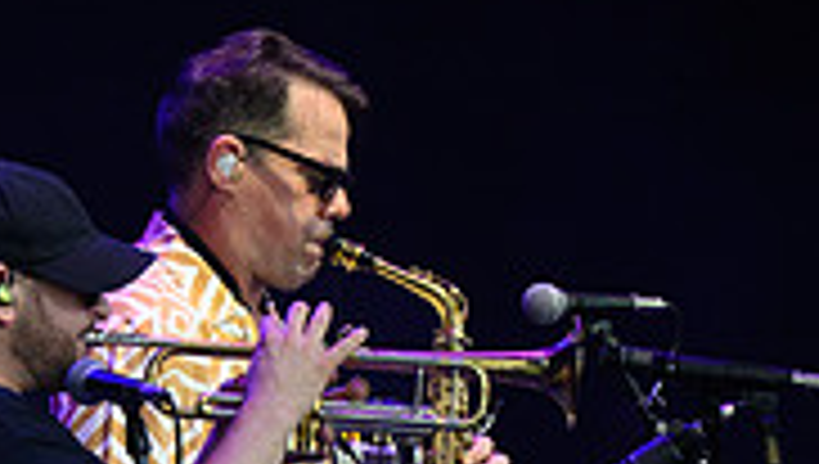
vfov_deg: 1.6
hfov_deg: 2.8
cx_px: 351
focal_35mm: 776
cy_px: 694
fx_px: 16877
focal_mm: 200
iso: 3200
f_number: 8
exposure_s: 1/250
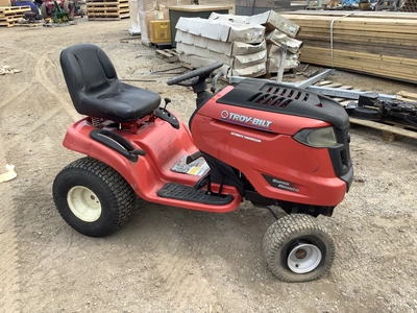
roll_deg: +3.9
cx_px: 208
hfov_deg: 58.4
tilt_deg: -25.8
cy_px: 156
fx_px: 373
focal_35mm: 31
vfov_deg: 45.4
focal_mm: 3.3
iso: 25
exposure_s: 1/479
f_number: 2.4
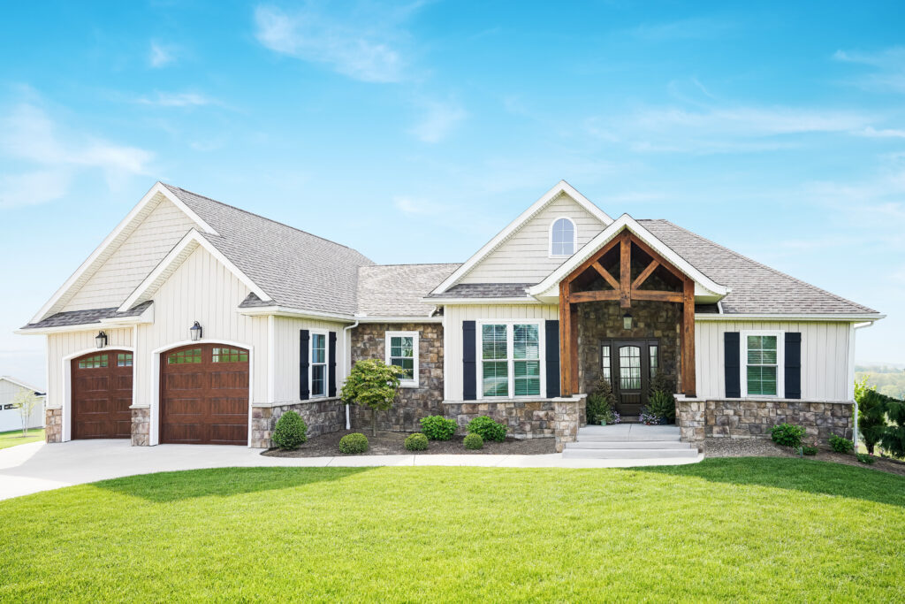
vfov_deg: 53.1
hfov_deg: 73.7
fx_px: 603
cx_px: 452
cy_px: 302
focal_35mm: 24
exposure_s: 1/400
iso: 100
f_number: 3.5
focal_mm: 24
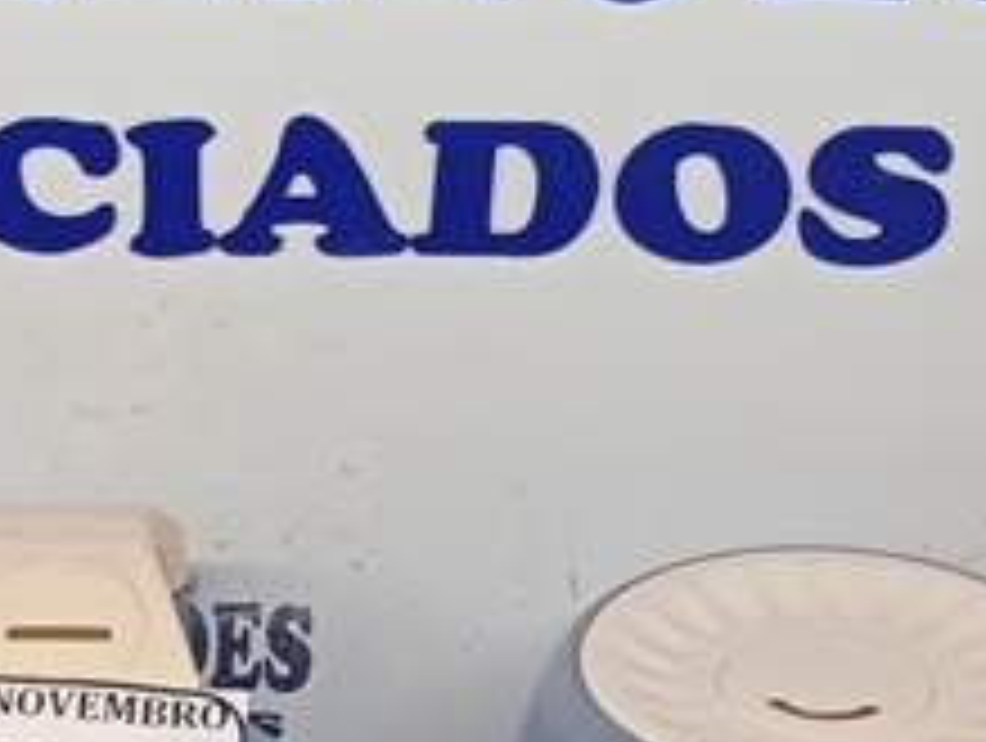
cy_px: 1120
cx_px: -203
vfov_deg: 11.3
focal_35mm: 126
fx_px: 3595
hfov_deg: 15.1
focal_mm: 3.98
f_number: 1.8
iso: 191
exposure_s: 1/30
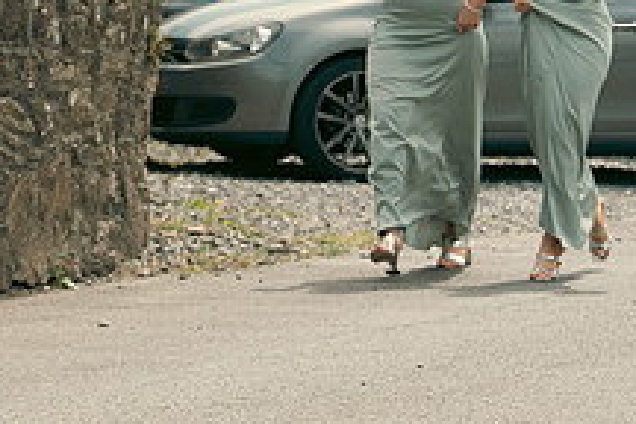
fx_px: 4982
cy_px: -7
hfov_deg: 7.2
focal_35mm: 282
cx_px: -174
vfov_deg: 4.9
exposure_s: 1/1000
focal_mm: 70
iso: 125
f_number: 3.5
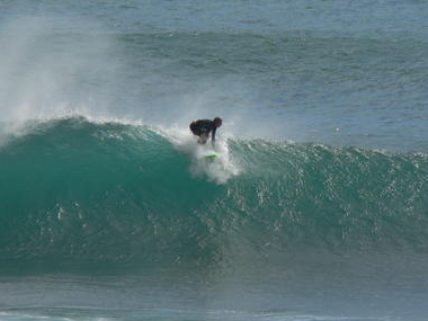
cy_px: 179
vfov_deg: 2.4
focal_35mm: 624
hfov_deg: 3.2
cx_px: 290
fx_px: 7715
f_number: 5.6
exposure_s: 1/1000
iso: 80
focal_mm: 72
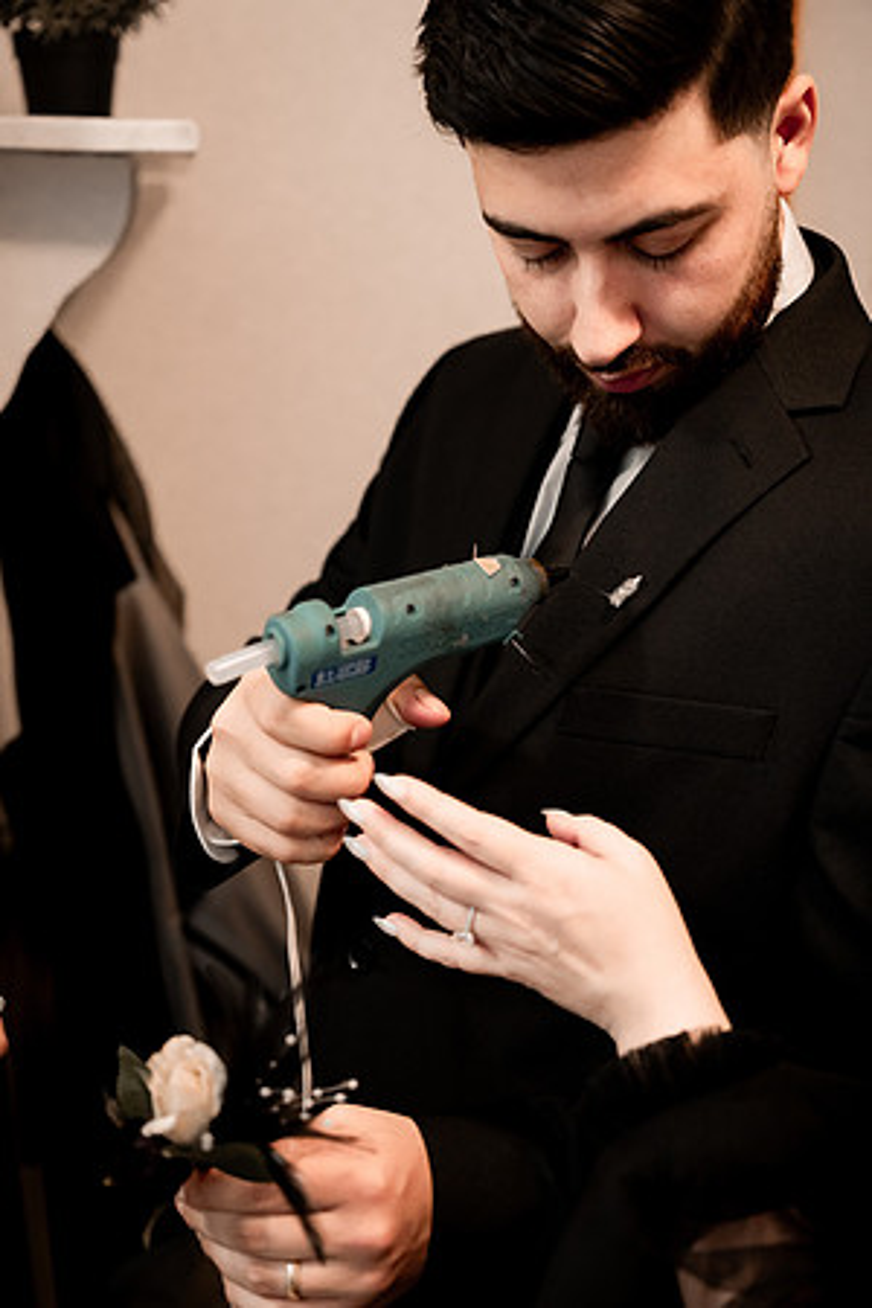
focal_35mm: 47
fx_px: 1708
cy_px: 654
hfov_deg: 28.6
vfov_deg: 41.9
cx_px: 436
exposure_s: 1/250
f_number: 2.8
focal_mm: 47
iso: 2000
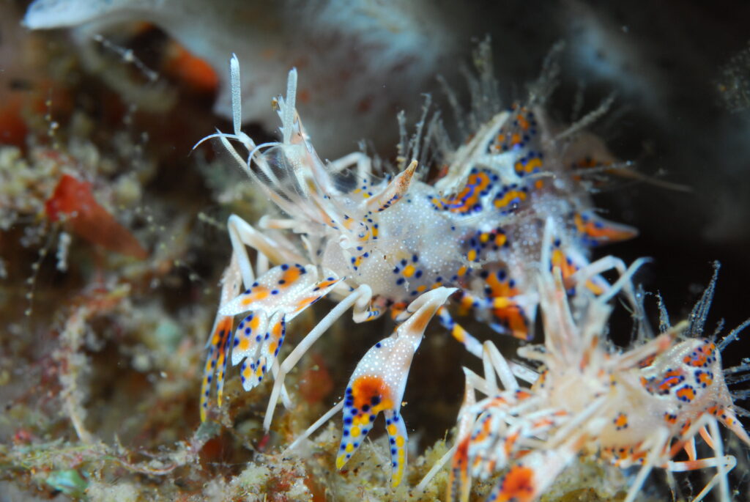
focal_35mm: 90
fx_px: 1877
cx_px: 375
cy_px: 251
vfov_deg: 15.2
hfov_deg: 22.6
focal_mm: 60
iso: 400
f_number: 20
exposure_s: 1/125
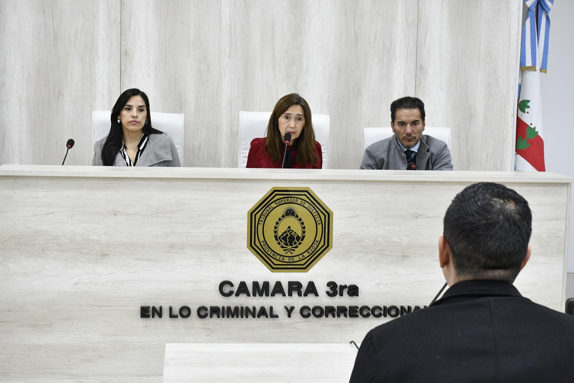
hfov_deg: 33.4
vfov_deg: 22.6
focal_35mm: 60
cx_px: 287
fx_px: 956
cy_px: 192
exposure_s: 1/80
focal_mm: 40
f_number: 7.1
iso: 2000
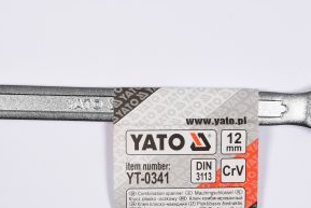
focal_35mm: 142
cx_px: 117
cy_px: 151
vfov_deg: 9.7
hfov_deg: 14.4
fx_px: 1227
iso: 250
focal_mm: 50
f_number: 14
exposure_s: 1/125
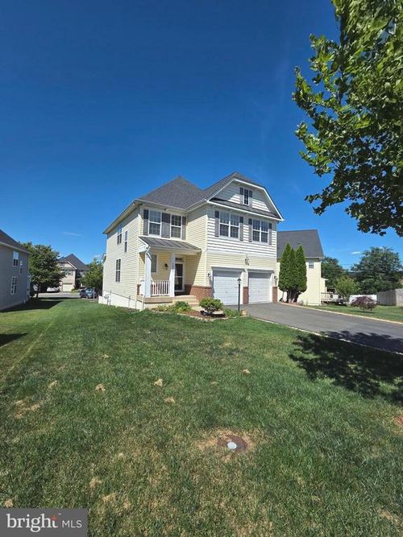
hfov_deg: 89.9
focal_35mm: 13
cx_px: 202
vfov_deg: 106.2
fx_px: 202
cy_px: 268
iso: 50
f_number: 2.2
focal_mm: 2.2
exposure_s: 1/2953
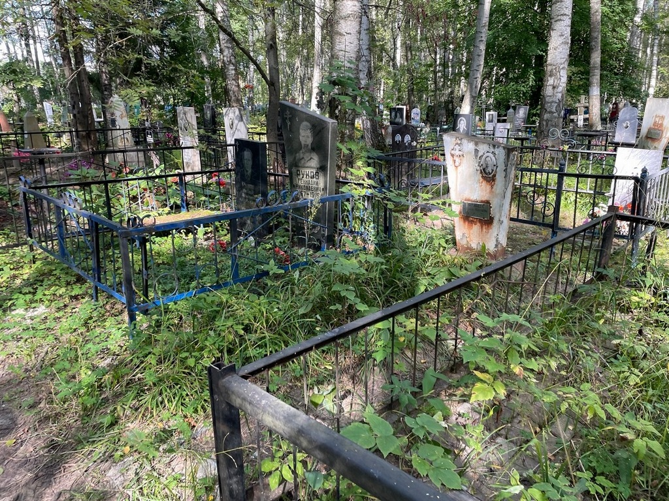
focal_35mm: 26
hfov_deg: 67.3
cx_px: 334
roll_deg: +2.0
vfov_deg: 53.1
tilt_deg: -5.7
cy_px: 250
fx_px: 502
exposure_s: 1/121
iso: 50
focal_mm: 4.2
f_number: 1.6
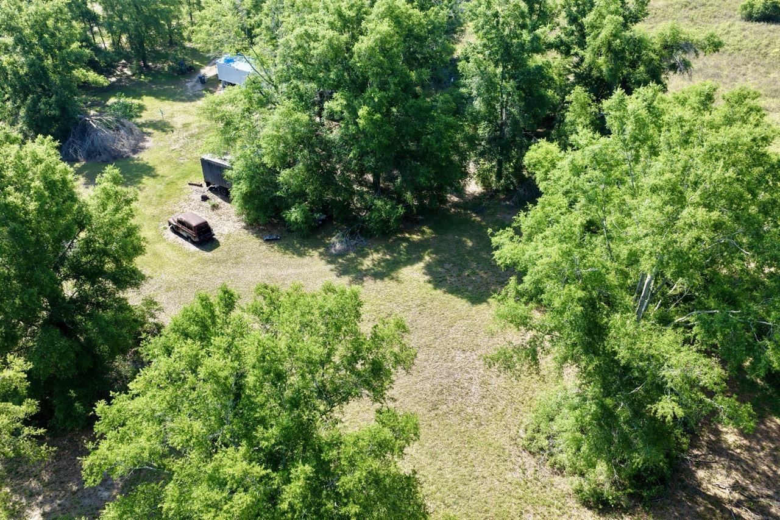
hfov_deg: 65.5
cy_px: 260
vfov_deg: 46.4
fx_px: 607
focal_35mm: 28
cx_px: 390
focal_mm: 14.45
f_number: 2.8
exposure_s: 1/320
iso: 100
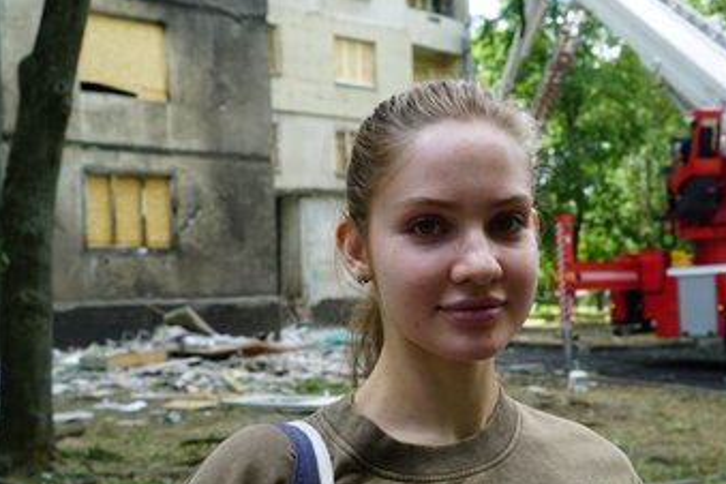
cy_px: 282
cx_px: 422
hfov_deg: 42.6
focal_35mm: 46
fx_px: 928
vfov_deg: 29.2
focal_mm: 39
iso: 100
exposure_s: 1/80
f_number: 8
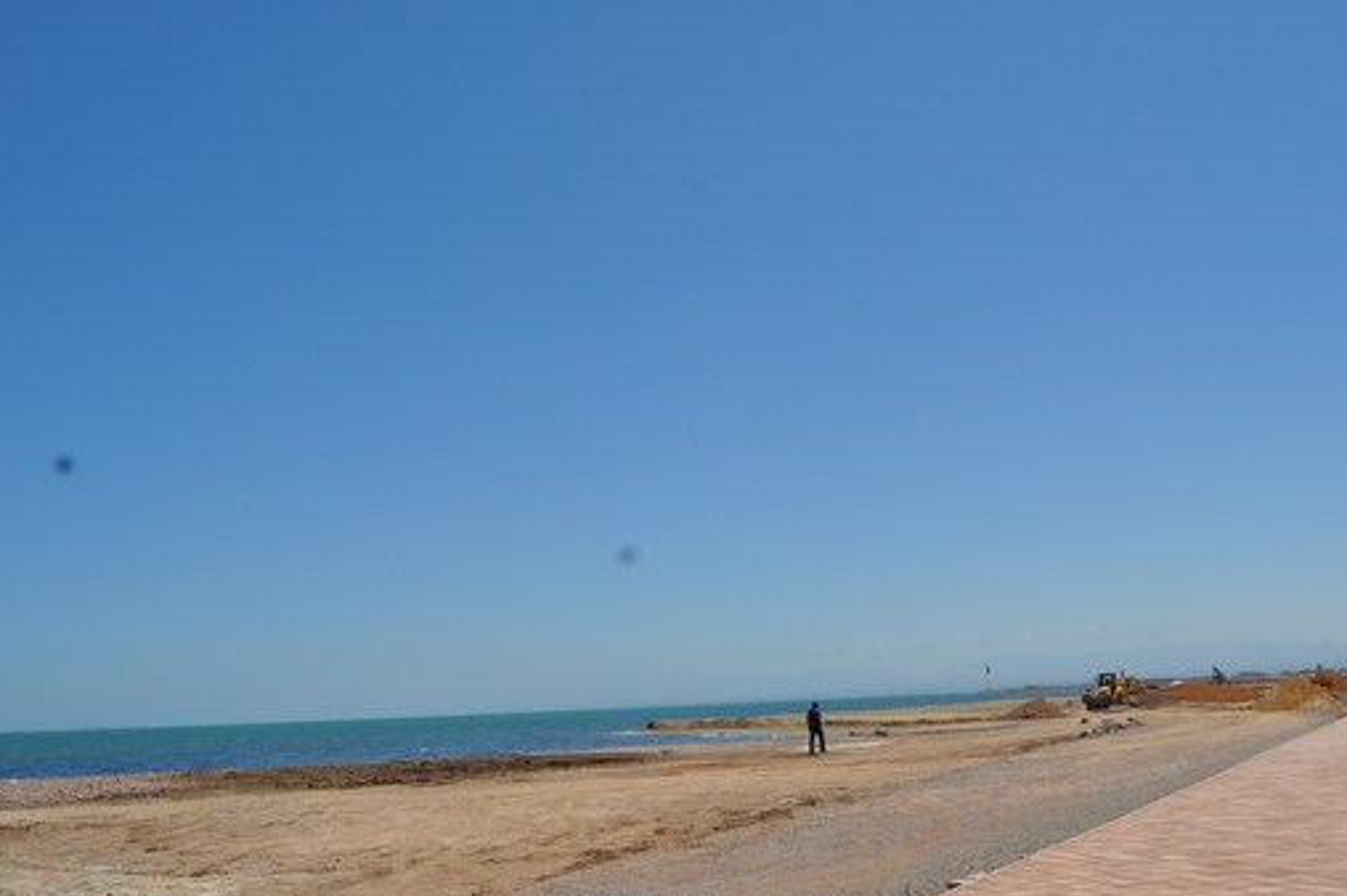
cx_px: 745
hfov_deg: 55.7
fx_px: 1271
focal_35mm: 34
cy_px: 545
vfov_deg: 38.6
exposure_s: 1/500
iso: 200
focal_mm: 18
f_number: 11
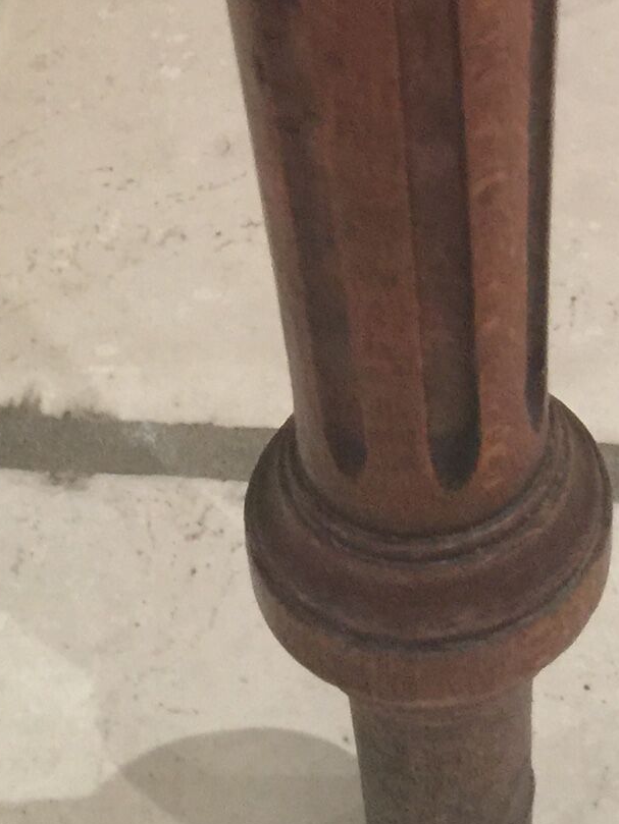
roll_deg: +2.3
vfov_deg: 15.8
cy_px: -327
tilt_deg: -34.4
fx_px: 2789
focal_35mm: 117
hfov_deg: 12.6
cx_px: 482
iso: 100
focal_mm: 4.15
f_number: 2.2
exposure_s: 1/10
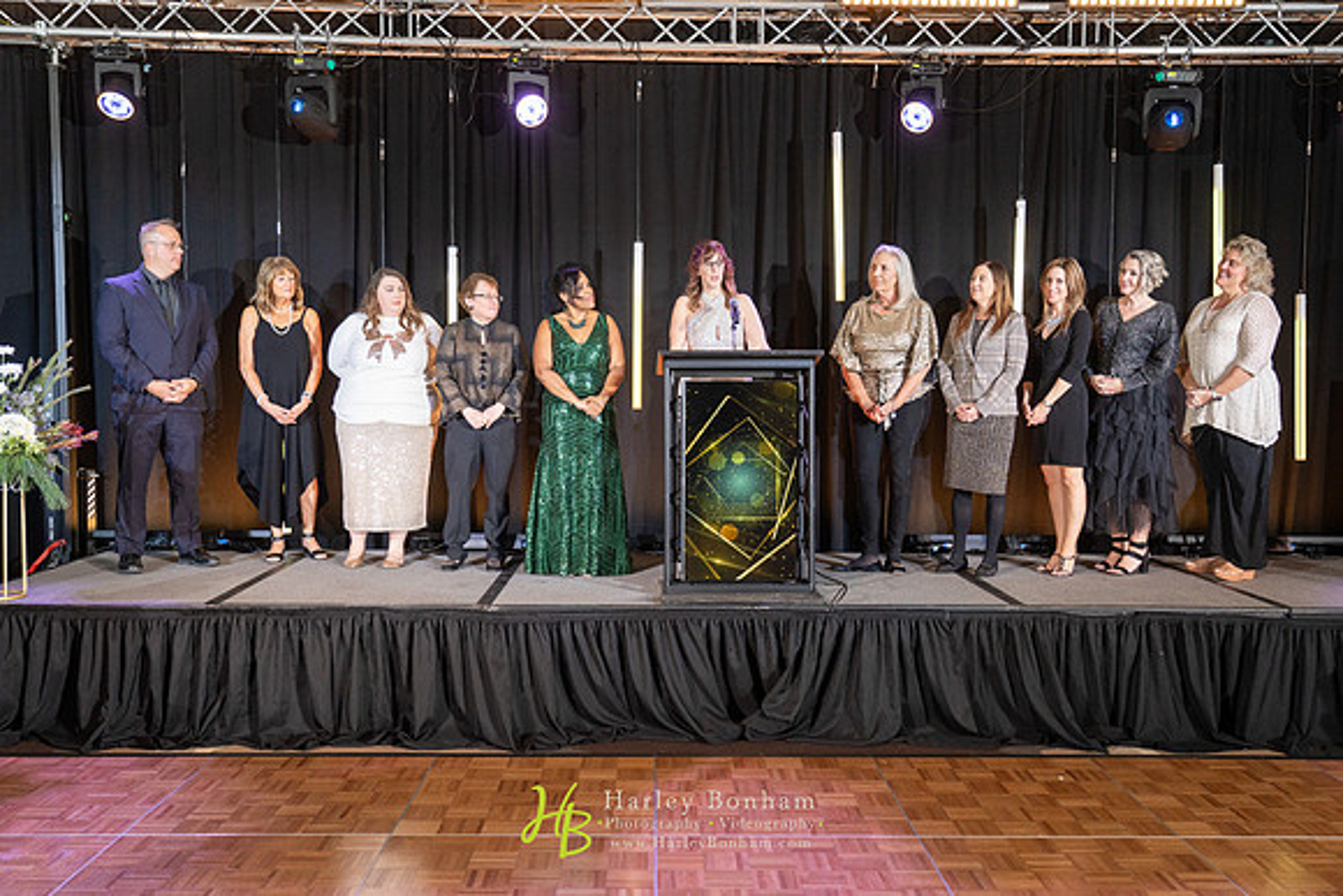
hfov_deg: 58.7
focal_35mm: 32
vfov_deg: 41.1
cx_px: 672
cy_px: 448
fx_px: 1194
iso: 2000
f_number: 4
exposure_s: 1/200
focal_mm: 32
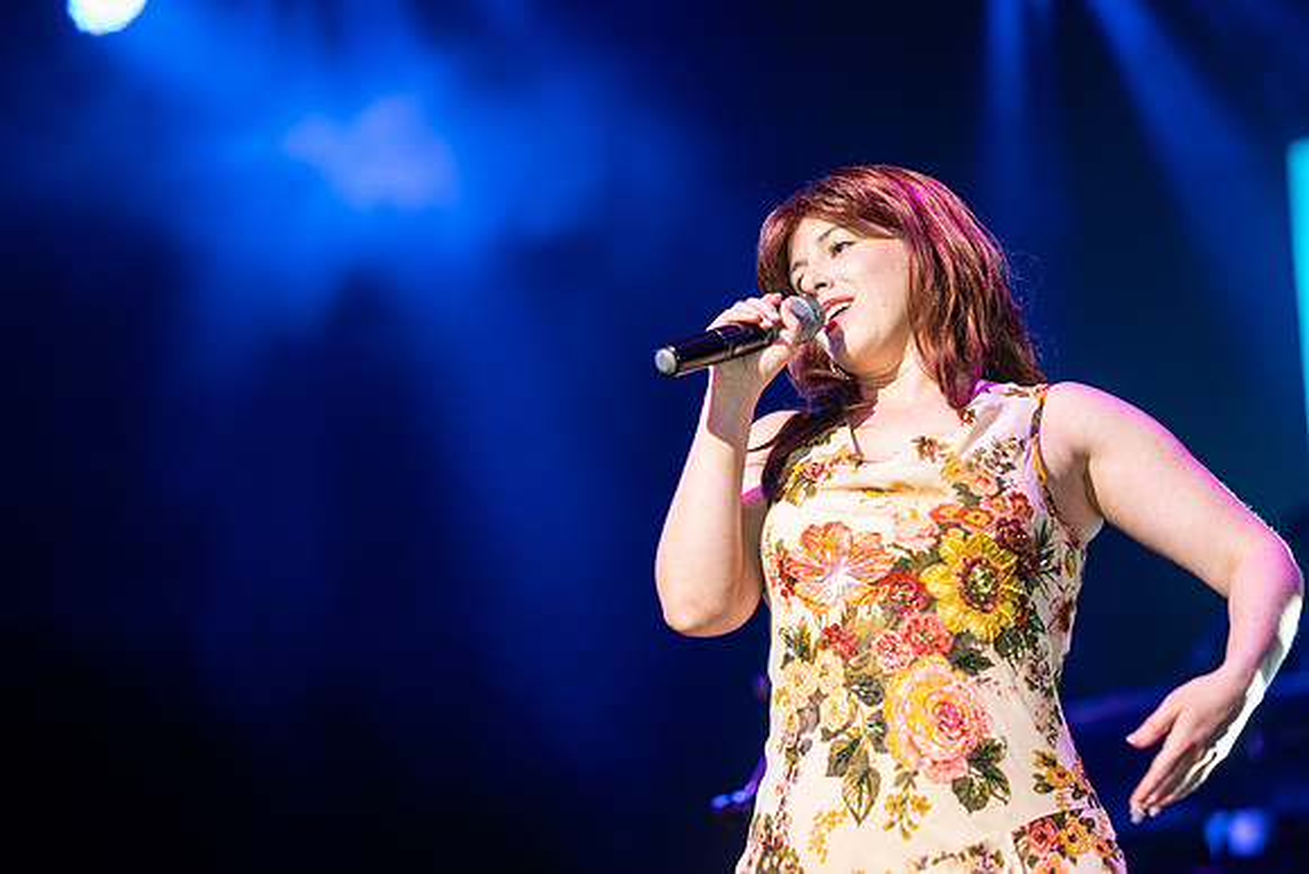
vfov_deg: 10.2
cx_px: 654
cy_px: 437
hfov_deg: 15.2
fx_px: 4910
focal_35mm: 135
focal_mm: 135
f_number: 1.8
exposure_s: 1/250
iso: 500
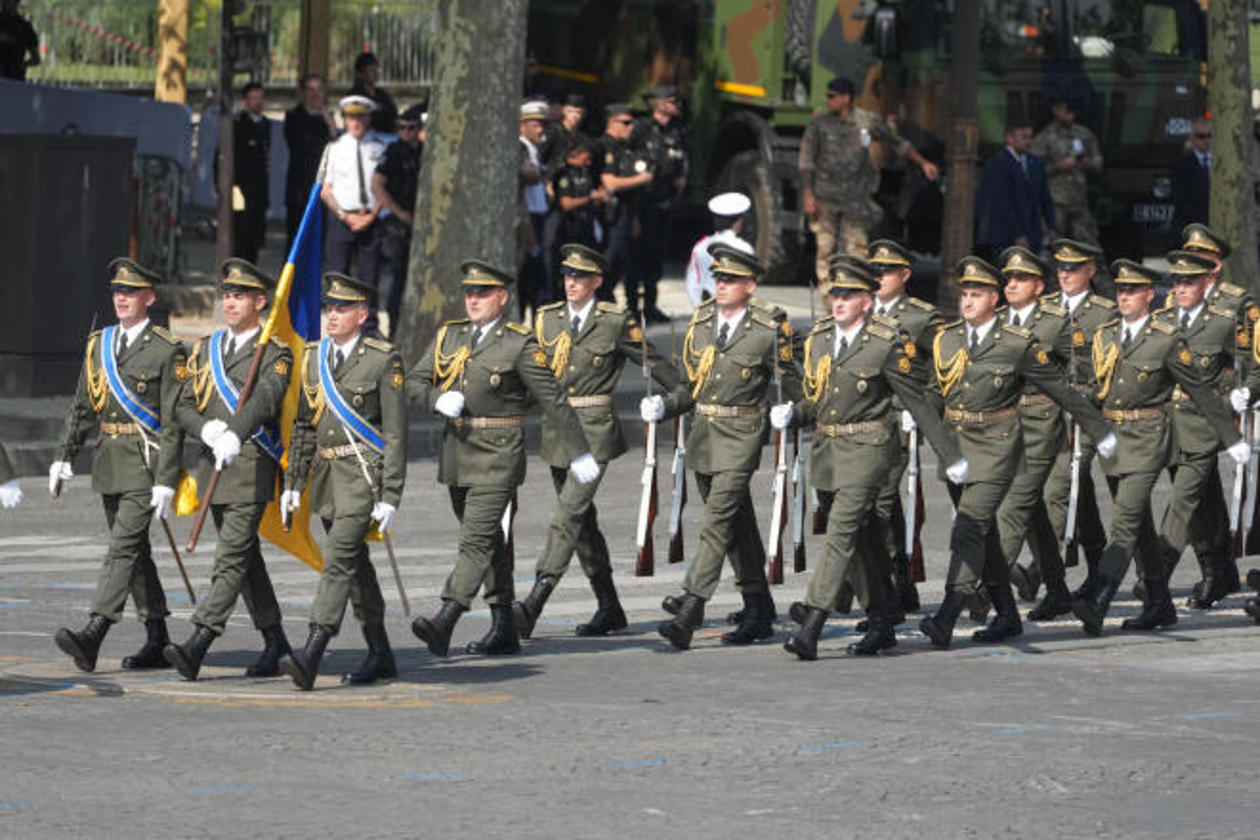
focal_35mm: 400
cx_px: 630
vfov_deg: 3.4
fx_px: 13999
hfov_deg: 5.2
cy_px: 420
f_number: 8
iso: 1250
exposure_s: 1/2500
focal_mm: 400
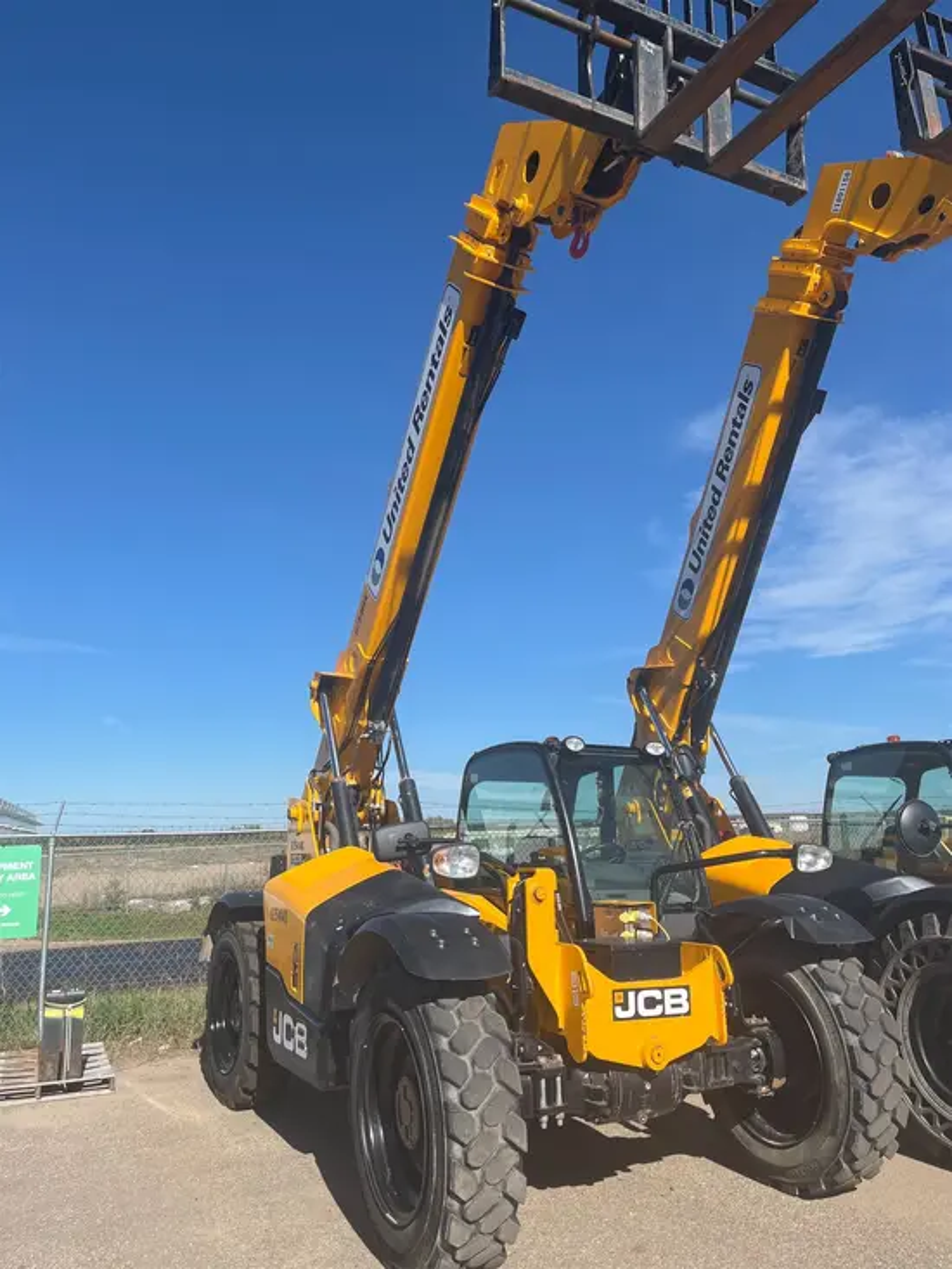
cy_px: 634
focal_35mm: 26
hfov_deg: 53.1
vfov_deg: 67.3
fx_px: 953
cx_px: 476
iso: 50
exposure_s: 1/3745
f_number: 1.6
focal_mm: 5.1
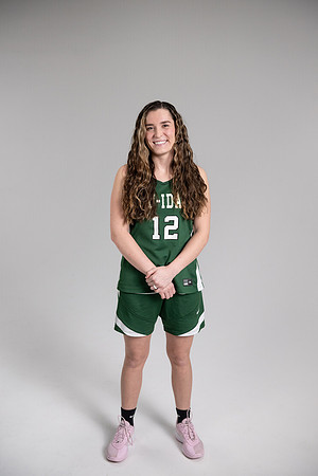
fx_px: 530
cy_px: 238
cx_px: 159
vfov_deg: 48.5
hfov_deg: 33.4
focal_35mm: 40
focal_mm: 40
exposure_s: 1/500
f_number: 3.5
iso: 1250
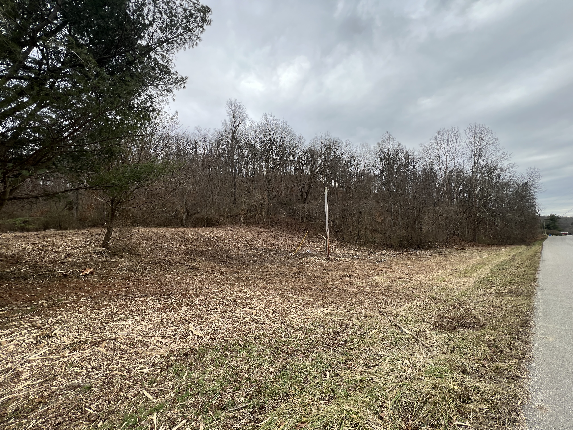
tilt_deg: +7.1
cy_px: 215
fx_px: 215
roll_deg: +2.4
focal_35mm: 13
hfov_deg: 106.2
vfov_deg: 89.9
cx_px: 286
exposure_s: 1/350
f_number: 1.8
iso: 32
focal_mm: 1.57
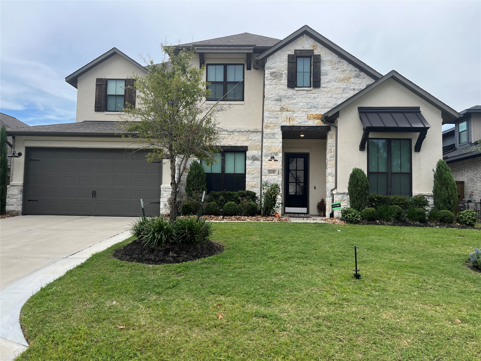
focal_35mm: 26
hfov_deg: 67.3
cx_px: 240
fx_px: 361
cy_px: 180
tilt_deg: +3.5
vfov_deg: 53.1
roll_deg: -1.3
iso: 50
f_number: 1.5
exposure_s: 1/1431
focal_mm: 5.7
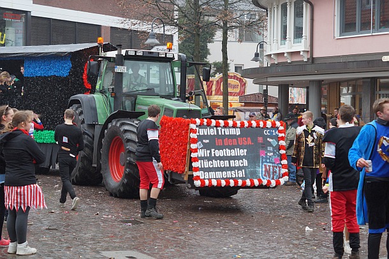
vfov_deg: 18.2
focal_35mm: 75
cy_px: 130
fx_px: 810
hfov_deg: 27.0
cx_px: 194
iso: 400
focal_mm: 50
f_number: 4
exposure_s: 1/160
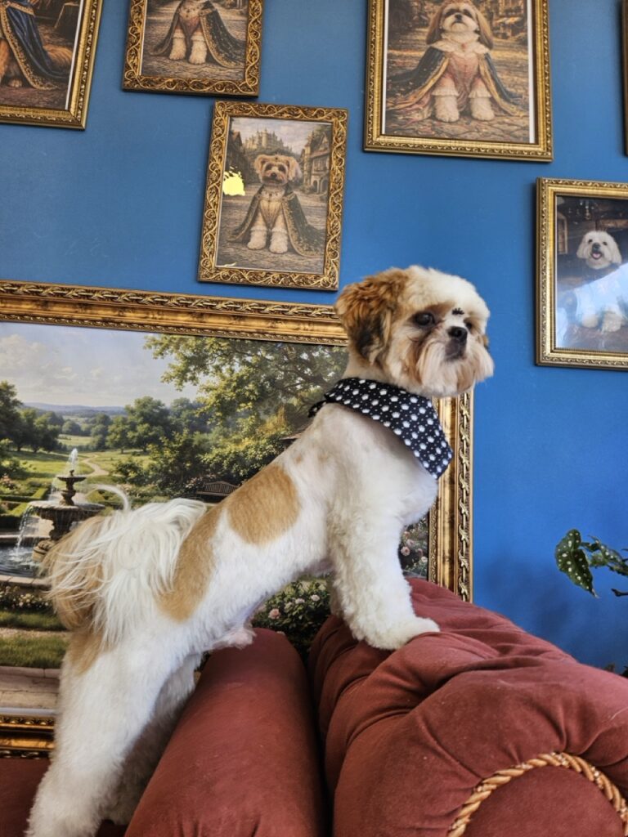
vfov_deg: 73.9
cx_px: 314
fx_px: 556
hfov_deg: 58.9
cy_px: 418
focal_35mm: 23
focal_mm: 5.4
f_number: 1.8
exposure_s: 1/180
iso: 50
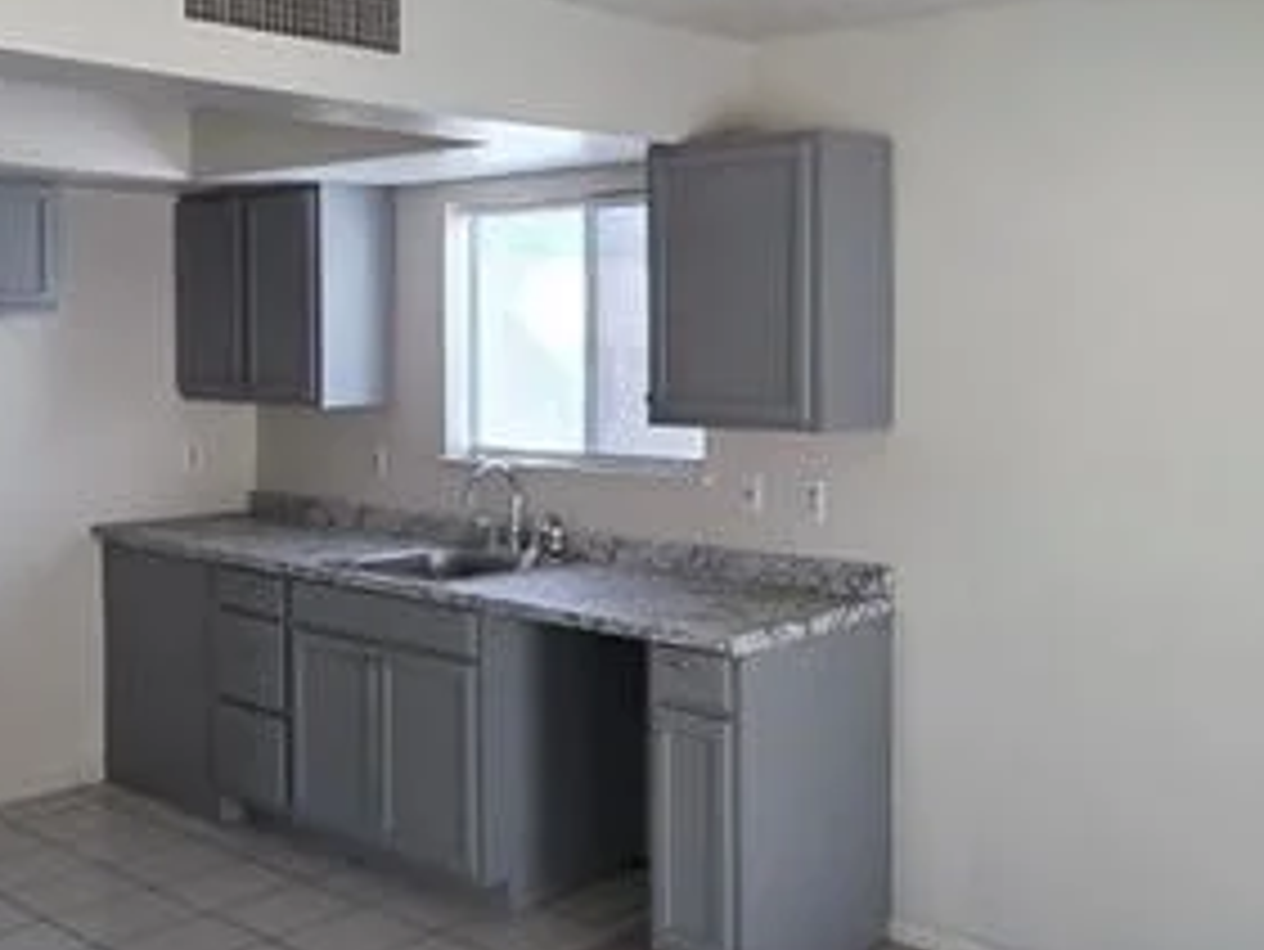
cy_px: 401
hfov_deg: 49.8
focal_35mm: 37
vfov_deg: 38.6
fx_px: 1352
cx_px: 760
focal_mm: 2.2
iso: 160
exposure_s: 1/60
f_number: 1.9
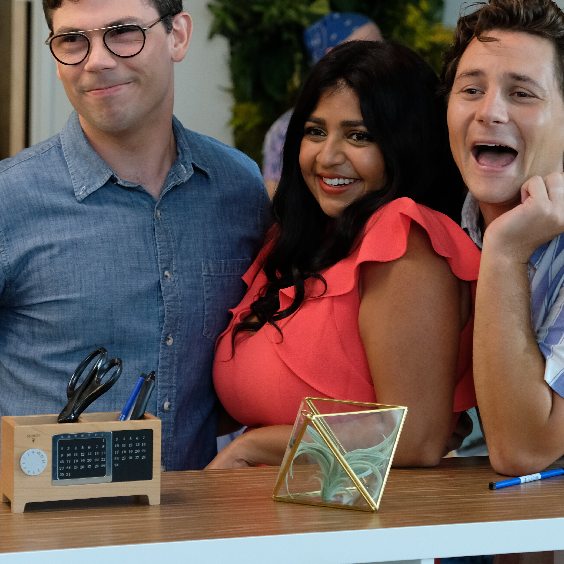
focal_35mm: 119
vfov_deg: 14.6
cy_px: 221
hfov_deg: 14.6
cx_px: 364
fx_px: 2194
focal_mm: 50
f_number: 4
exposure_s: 1/160
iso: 1600
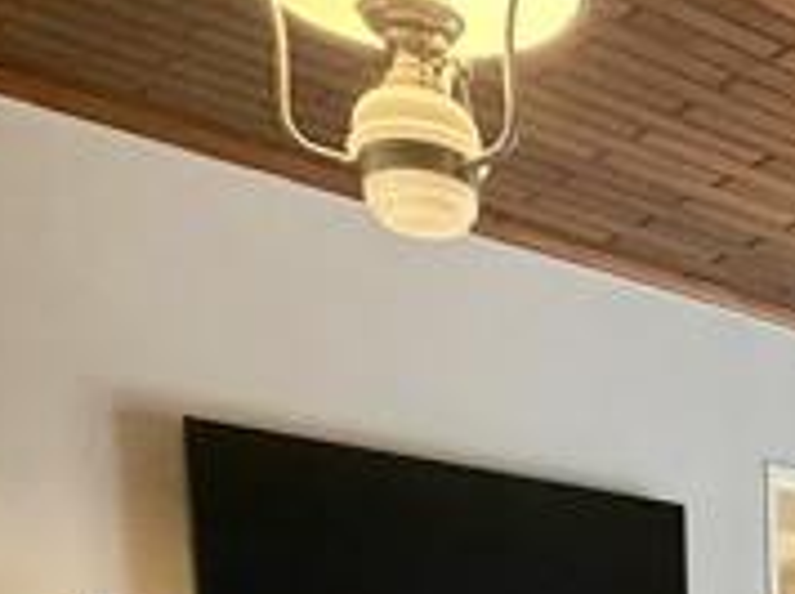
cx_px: 969
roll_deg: +0.0
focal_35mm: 63
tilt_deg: -11.1
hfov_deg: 27.0
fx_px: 1445
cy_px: 1072
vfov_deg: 18.3
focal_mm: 2.22
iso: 500
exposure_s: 1/50
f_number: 2.2
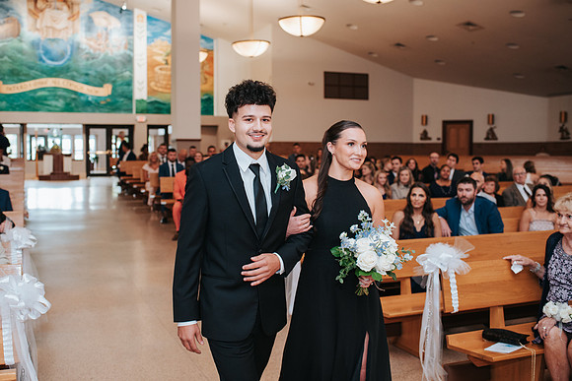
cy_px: 190
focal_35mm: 38
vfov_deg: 34.8
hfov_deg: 50.2
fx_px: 610
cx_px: 258
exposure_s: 1/125
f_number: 2.8
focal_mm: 35
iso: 1000
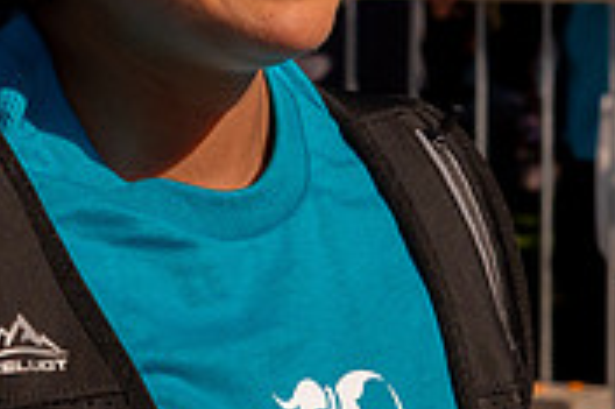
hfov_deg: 6.5
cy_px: -139
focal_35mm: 317
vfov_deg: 4.3
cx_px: 188
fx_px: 5410
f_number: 11
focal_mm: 78
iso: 800
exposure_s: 1/1600
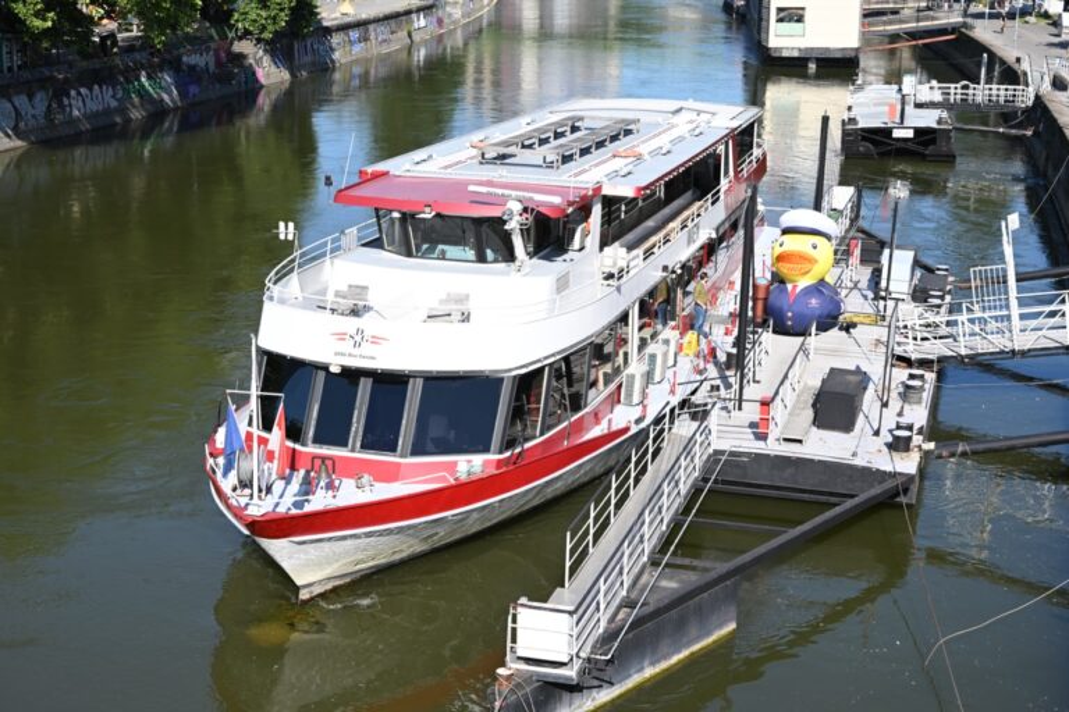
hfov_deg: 36.2
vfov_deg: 24.6
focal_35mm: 55
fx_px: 1633
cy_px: 356
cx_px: 534
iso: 400
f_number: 5
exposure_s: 1/2000
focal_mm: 55
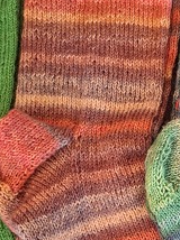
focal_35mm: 86
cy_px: 219
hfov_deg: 16.7
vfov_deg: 22.2
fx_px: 597
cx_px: 191
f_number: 1.8
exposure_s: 1/50
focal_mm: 5.54
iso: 200
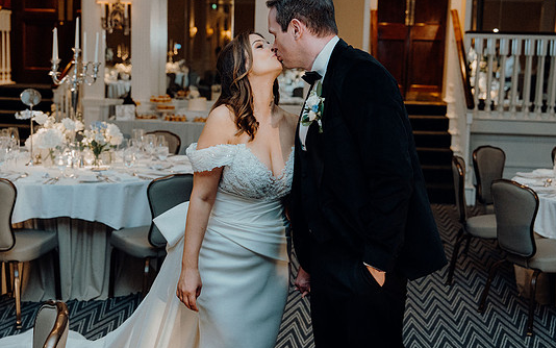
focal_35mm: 52
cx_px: 277
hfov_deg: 38.9
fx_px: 788
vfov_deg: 24.9
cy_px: 154
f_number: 3.5
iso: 2500
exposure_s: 1/200
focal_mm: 47
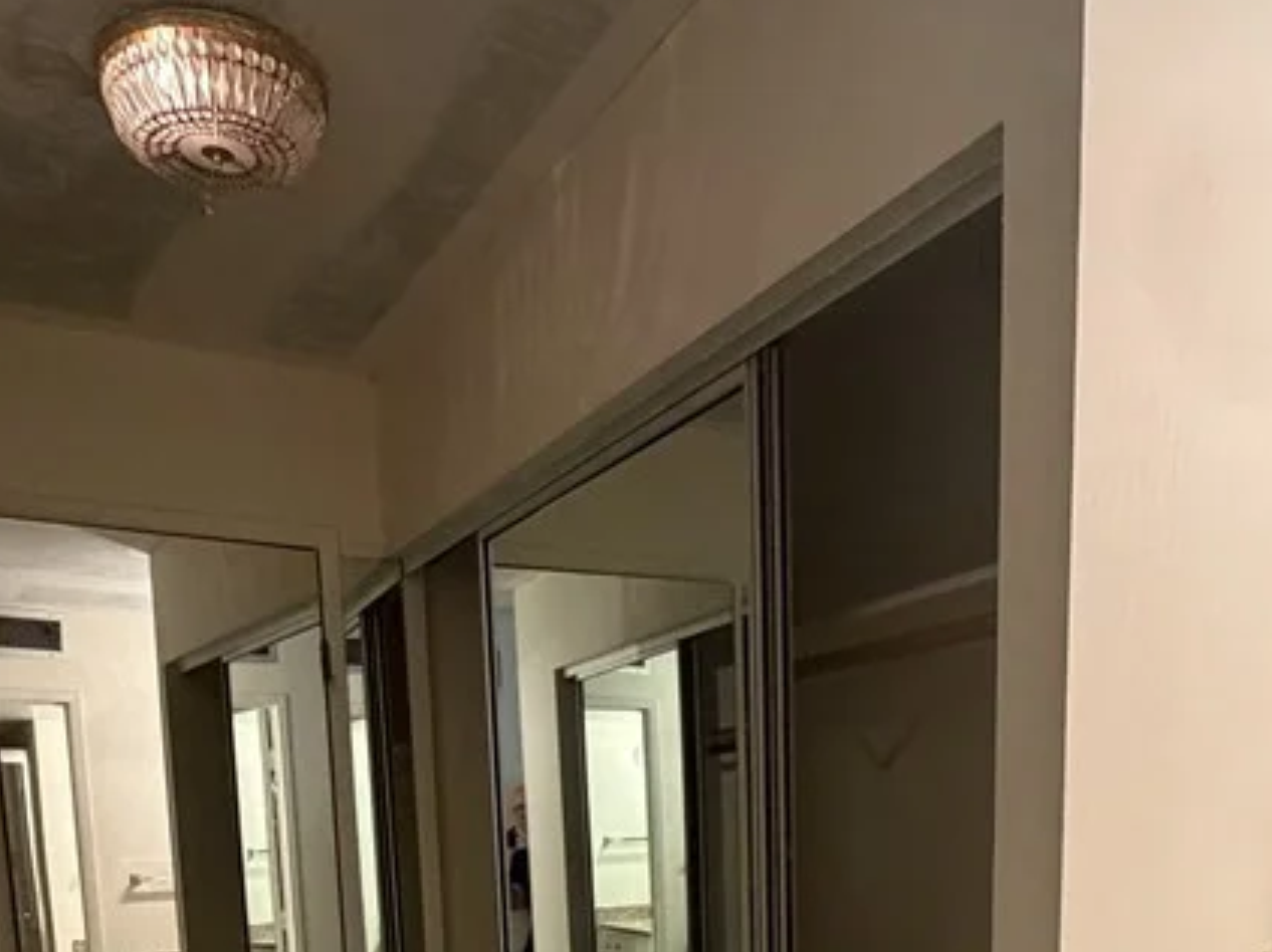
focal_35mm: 34
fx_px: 1249
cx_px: 648
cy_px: 1060
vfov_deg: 35.4
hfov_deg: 54.0
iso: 500
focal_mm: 2.22
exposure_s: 1/60
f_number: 2.2
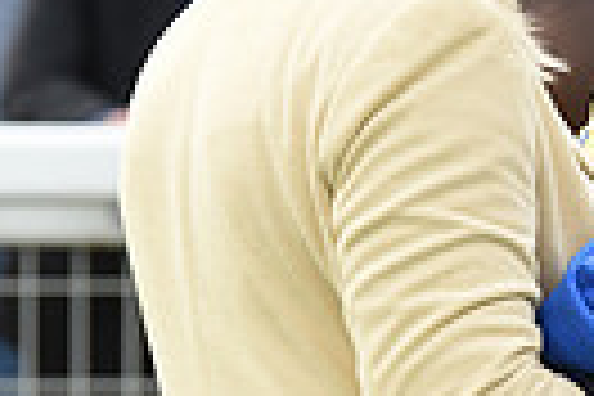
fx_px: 12358
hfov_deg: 2.7
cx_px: 1264
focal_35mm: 749
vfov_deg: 1.8
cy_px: 214
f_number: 5.6
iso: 1000
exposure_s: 1/320
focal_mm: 170
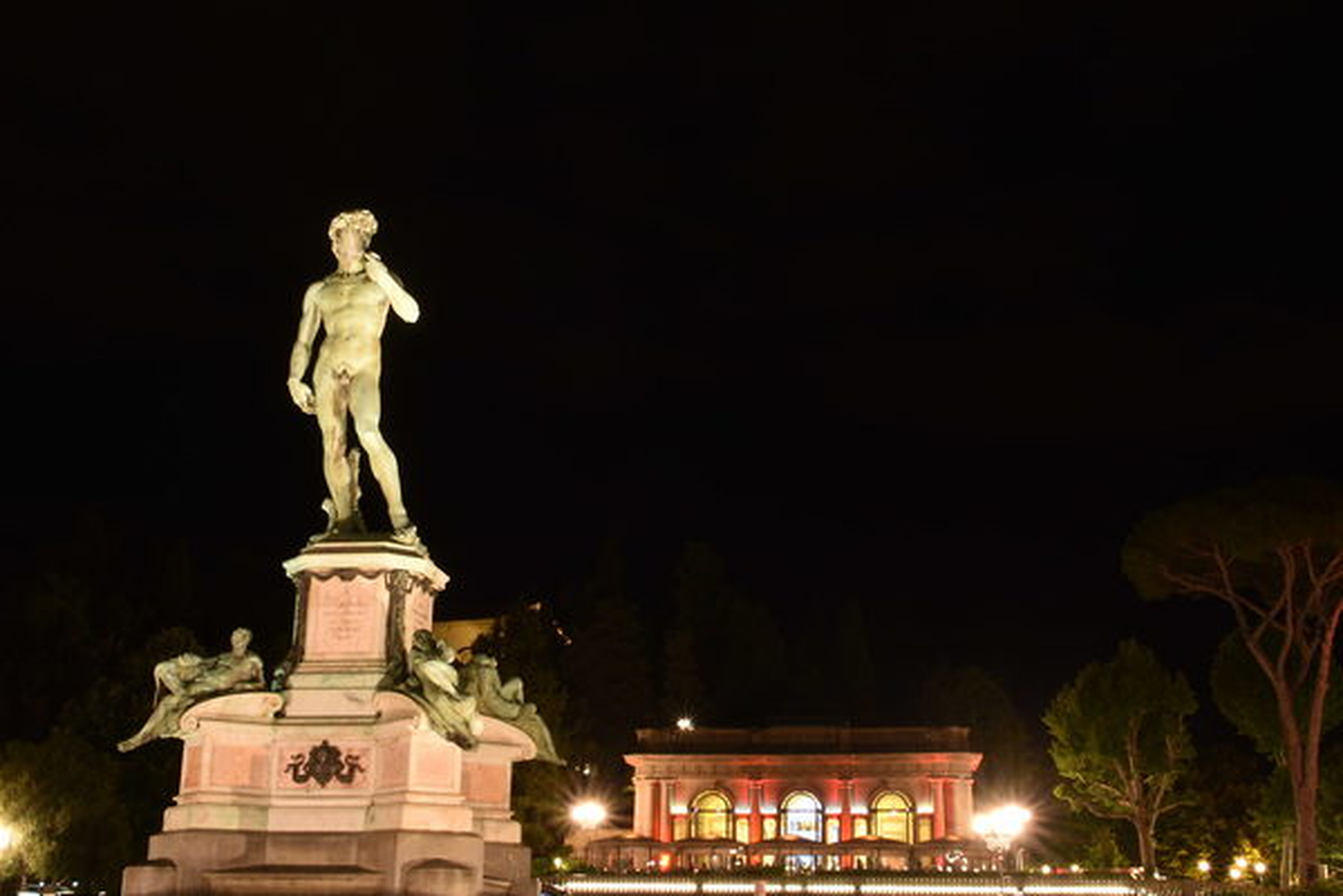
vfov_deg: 31.9
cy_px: 448
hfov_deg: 46.4
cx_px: 672
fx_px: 1567
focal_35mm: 42
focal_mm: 28
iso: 100
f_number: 16
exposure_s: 20
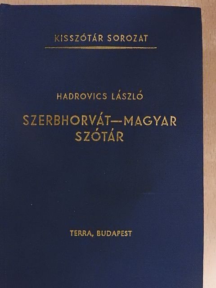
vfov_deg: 34.9
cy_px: 144
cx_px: 108
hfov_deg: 26.6
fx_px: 458
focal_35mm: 55
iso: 1600
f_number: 4
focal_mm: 9.9
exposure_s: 1/80
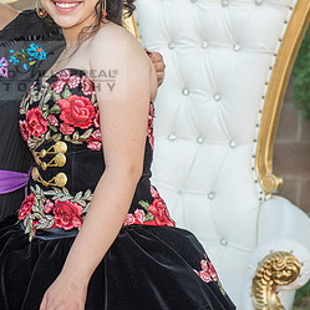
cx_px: 21
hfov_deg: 14.0
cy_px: 70
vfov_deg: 14.1
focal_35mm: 123
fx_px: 1246
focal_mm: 62
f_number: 4.5
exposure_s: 1/200
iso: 400
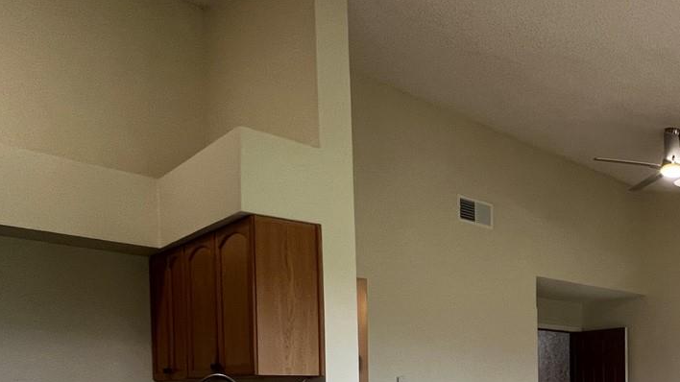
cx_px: 656
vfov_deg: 32.9
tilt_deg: -1.5
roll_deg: +0.6
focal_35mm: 32
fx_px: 577
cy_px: 401
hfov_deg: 51.1
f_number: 1.8
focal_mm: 1.57
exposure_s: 1/118
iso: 160
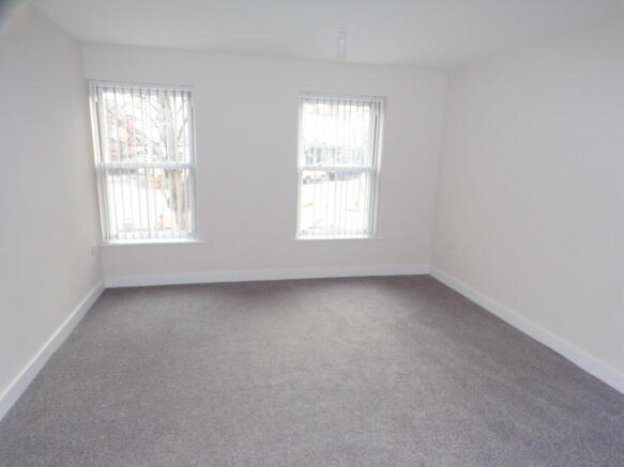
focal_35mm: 24
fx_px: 433
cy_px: 234
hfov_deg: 71.6
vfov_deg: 56.8
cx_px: 312
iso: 100
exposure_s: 1/42
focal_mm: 4.3
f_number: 3
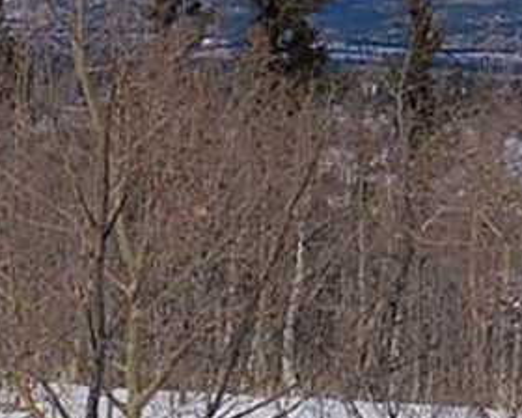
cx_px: 164
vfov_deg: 5.7
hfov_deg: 7.1
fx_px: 4218
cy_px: 125
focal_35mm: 273
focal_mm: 17.4
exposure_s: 1/400
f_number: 10.6
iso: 100
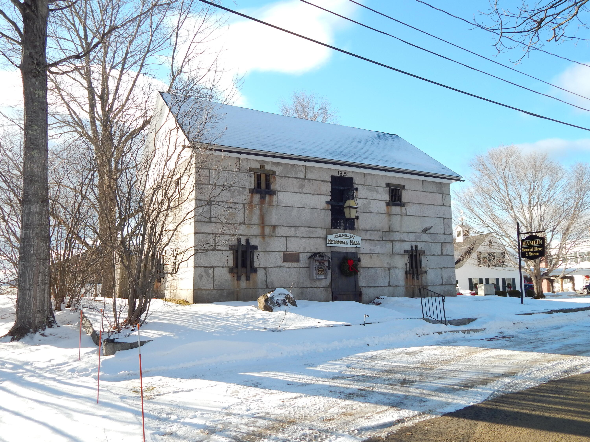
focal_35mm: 28
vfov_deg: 49.7
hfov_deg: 63.4
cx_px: 295
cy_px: 221
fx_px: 477
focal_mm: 5.1
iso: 125
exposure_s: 1/400
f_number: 3.2
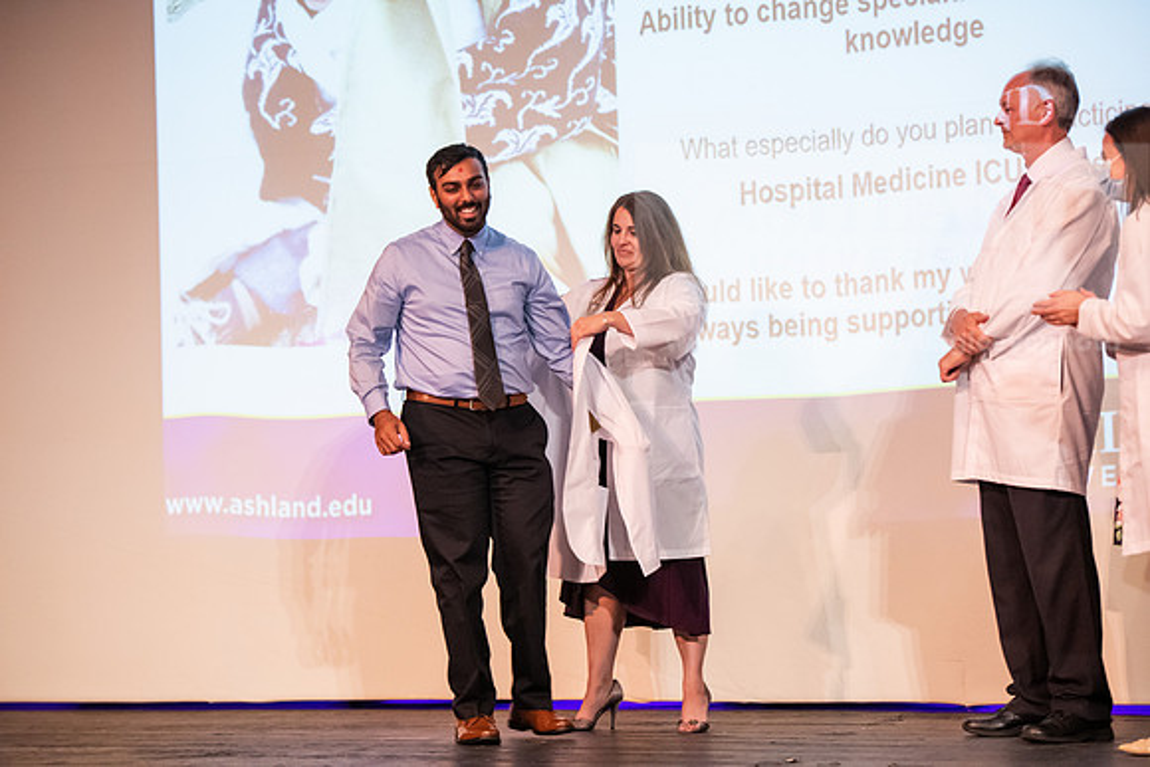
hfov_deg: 19.5
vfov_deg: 13.0
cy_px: 384
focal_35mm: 105
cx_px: 575
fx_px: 3355
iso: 4000
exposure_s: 1/200
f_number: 3.2
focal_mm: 105
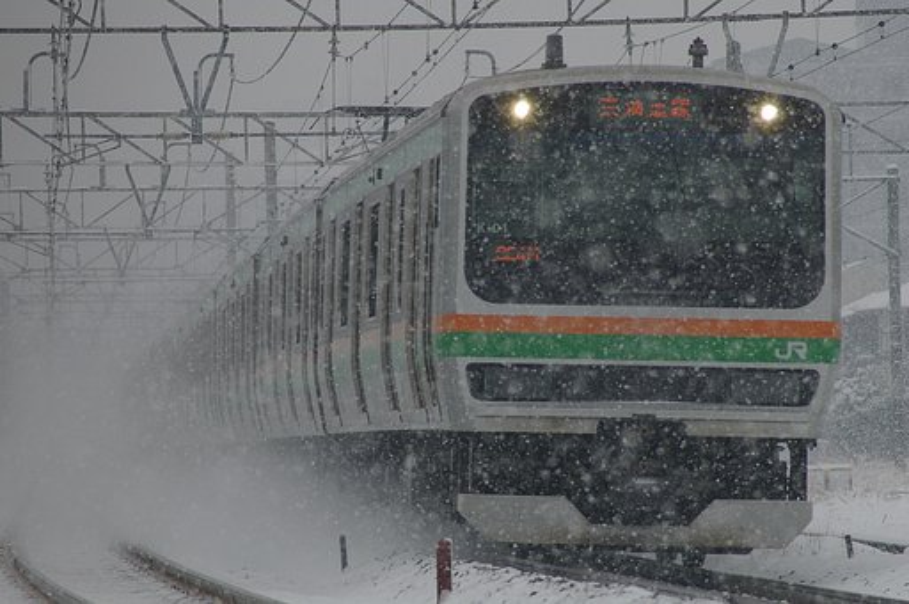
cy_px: 302
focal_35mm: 300
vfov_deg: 4.6
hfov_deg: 6.9
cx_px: 454
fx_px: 7565
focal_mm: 200
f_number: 8
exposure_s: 1/750
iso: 400
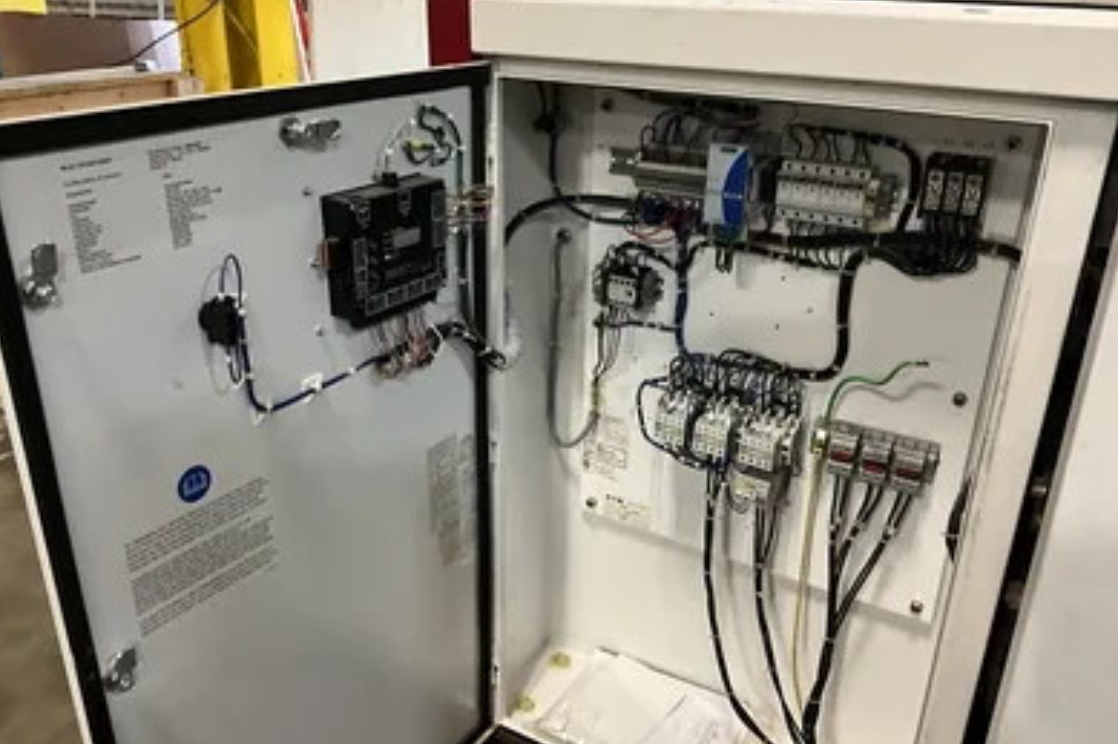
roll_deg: -0.6
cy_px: 376
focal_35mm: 31
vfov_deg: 42.3
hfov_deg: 60.3
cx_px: 549
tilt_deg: -22.7
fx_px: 962
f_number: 1.8
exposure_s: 1/59
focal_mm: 3
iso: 320
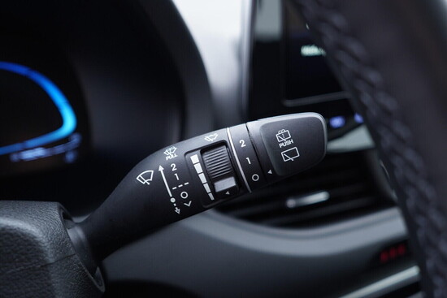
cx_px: 224
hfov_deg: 53.1
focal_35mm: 36
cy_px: 149
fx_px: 447
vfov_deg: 36.9
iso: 320
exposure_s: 1/40
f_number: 2.8
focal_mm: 24
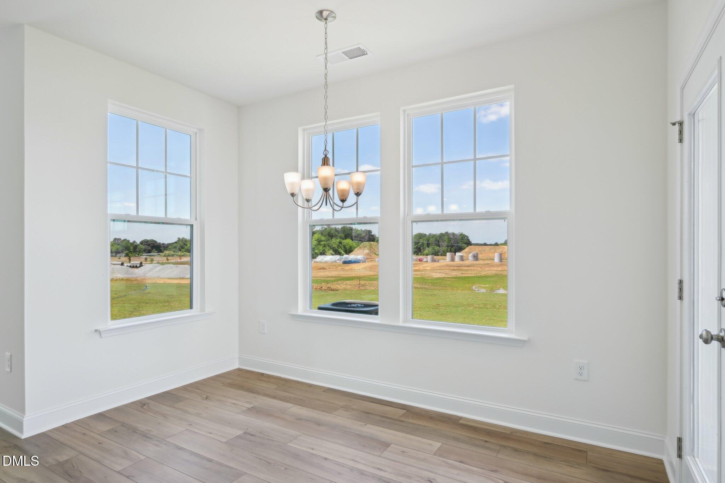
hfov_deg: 86.9
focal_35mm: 19
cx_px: 362
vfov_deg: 64.5
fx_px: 383
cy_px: 242
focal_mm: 19
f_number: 8
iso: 100
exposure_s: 1/60
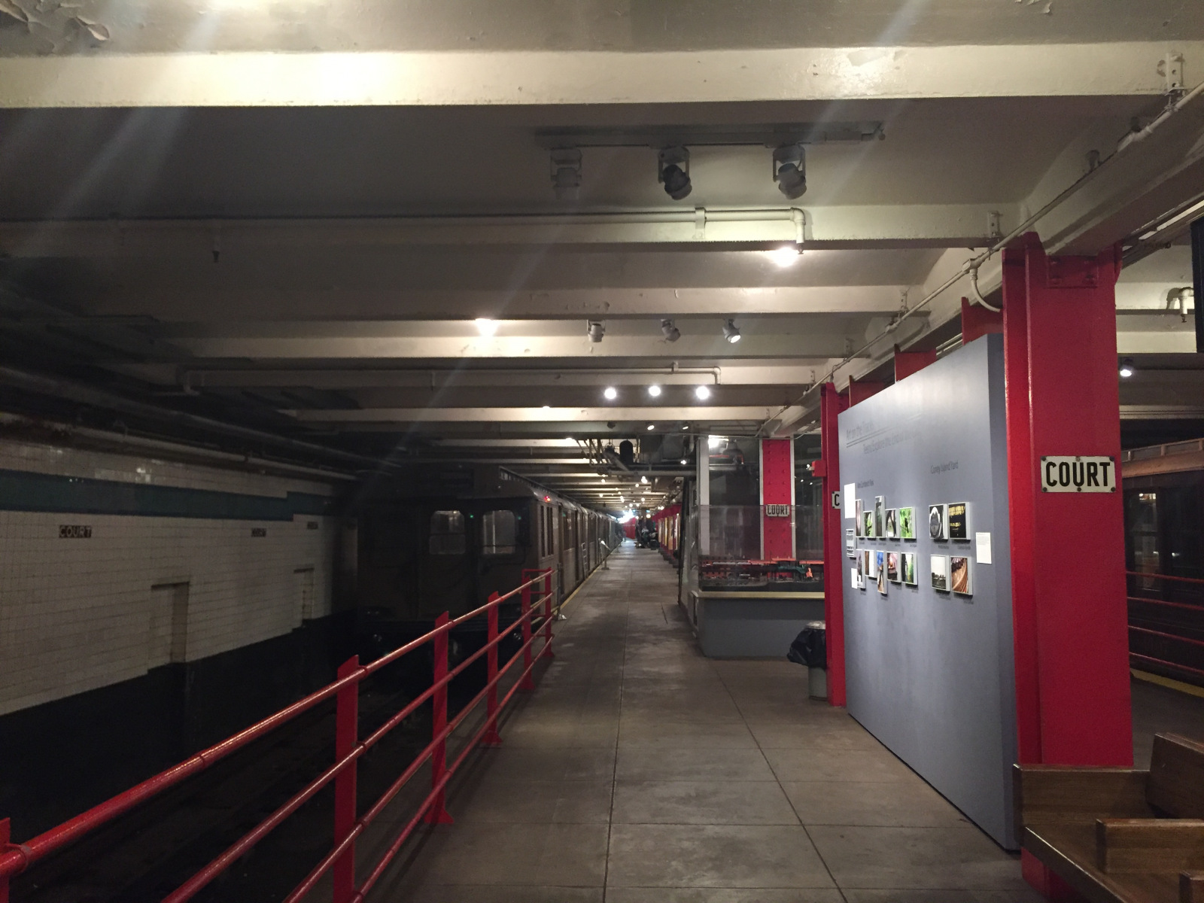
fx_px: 1009
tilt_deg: +5.2
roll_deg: -0.7
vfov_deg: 48.2
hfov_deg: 61.7
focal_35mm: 29
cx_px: 602
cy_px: 452
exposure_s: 1/30
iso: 250
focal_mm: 4.15
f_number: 2.2
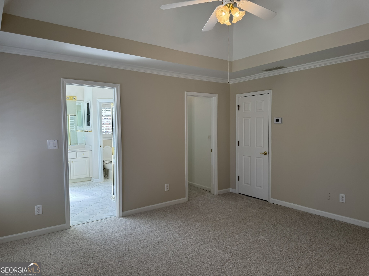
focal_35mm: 24
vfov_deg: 56.8
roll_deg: +0.0
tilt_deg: -3.4
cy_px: 138
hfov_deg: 71.6
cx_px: 184
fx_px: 256
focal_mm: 6.76
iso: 64
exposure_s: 1/238
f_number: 1.78
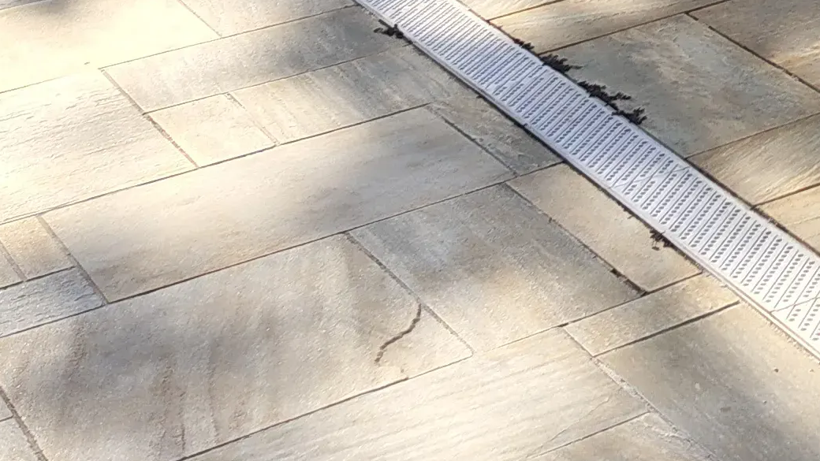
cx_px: 1083
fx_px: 2240
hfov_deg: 19.1
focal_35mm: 103
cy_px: -671
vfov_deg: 10.1
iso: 100
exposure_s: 1/706
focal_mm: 5.56
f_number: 1.8
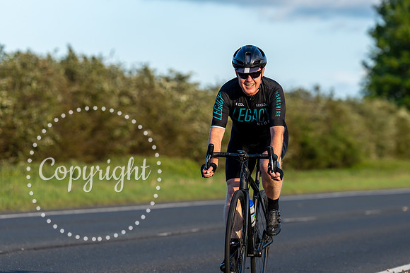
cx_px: 253
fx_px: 2444
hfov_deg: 9.6
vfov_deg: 6.4
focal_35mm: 215
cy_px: 96
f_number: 3.5
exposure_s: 1/1000
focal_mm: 162
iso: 200
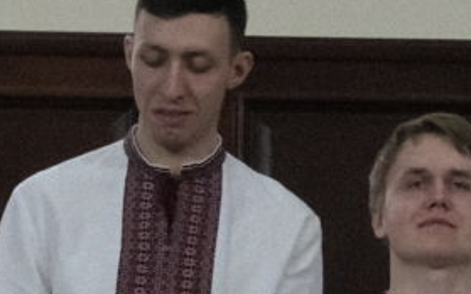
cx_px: -331
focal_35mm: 561
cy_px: 834
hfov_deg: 3.7
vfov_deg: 2.3
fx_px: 7197
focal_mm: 50
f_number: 5.6
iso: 5000
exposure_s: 1/320
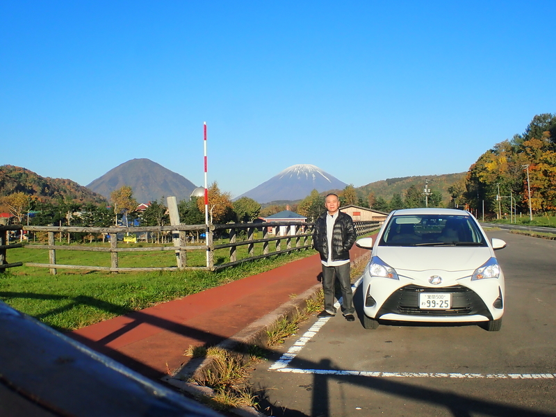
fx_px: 787
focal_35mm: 49
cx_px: 278
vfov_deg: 29.7
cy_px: 208
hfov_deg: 38.9
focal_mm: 8.99
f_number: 4.5
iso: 100
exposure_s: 1/1000
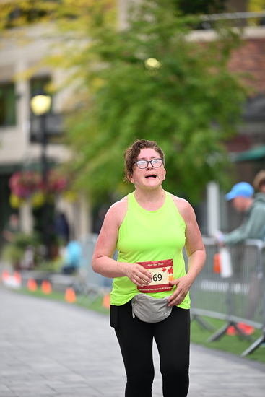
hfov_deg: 7.0
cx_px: 132
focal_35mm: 195
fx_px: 2152
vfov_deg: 10.5
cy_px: 198
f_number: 2.8
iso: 640
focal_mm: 195
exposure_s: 1/1600
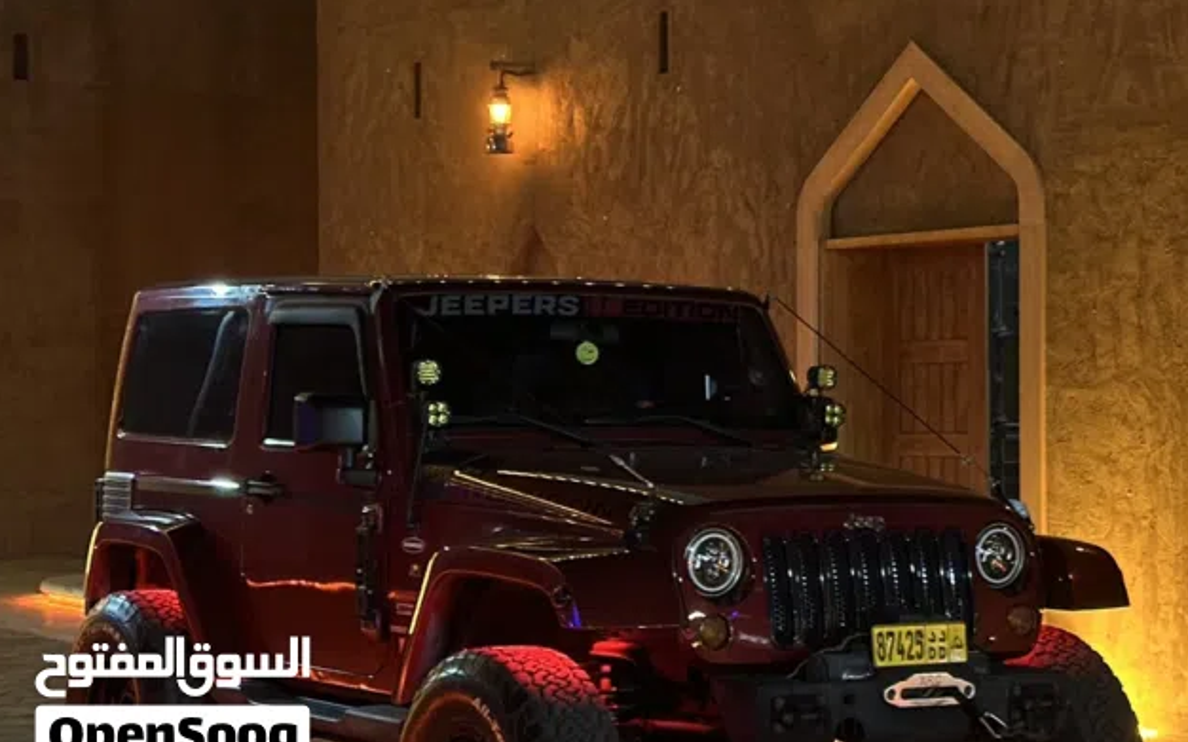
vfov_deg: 24.9
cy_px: 362
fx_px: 1683
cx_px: 596
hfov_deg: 38.9
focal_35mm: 52
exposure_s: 1/20
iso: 800
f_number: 1.78
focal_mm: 6.86
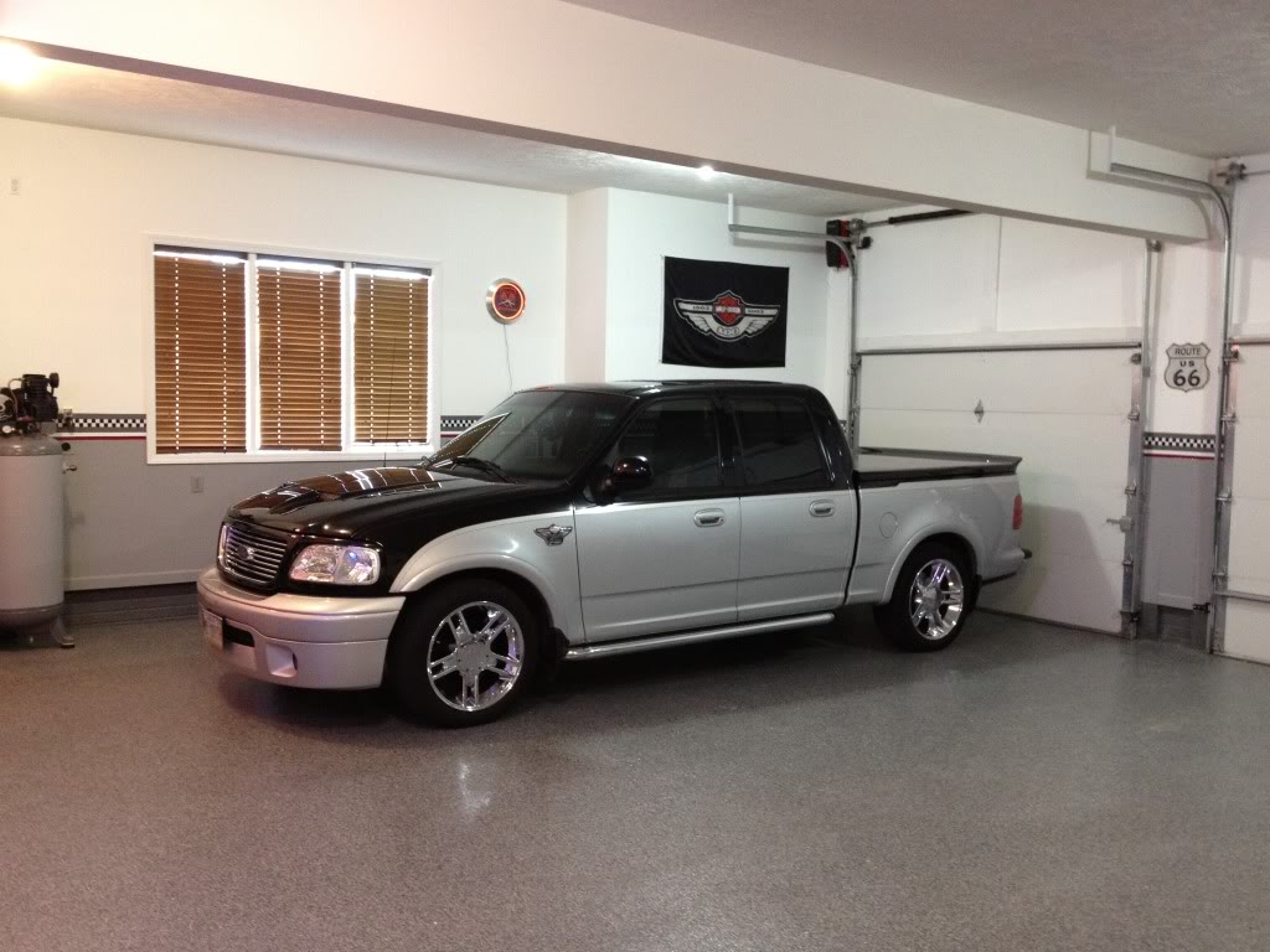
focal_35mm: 35
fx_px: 1284
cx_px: 635
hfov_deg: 52.6
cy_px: 476
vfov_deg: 40.7
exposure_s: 1/20
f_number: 2.4
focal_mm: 4.3
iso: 200
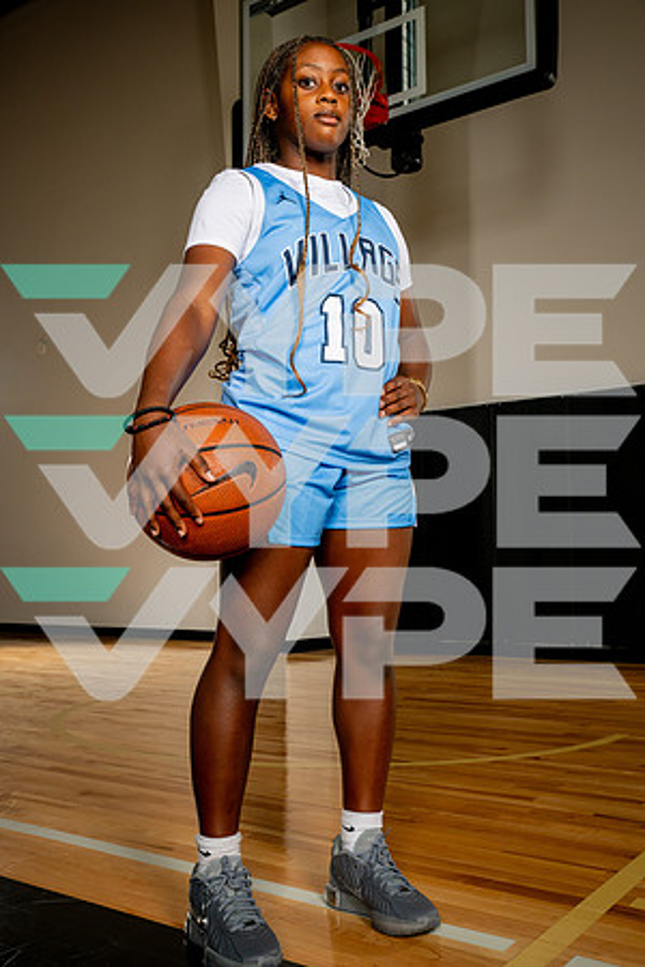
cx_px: 322
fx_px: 941
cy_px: 484
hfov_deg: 37.9
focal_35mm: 35
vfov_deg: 54.4
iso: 250
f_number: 8
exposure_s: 1/500
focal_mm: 35
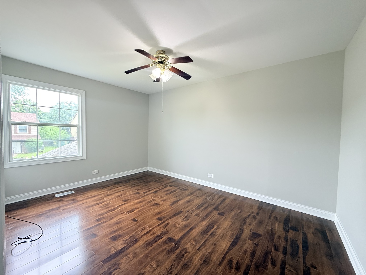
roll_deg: -1.4
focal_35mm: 14
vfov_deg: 85.7
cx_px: 183
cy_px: 138
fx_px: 148
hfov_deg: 102.1
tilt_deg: -1.4
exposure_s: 1/60
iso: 200
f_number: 2.2
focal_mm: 2.22
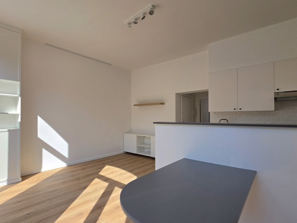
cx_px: 138
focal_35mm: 17
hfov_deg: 90.9
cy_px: 117
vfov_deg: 74.7
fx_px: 146
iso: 32
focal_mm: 2.2
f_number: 1.9
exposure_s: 1/909
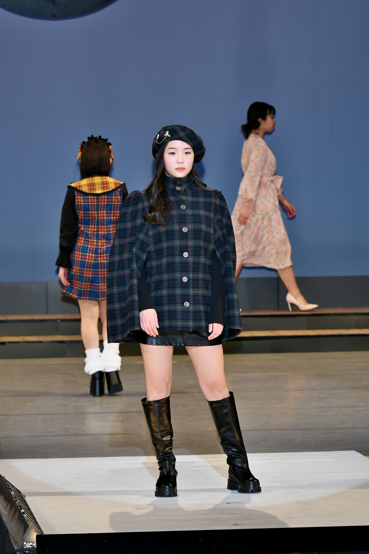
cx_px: 184
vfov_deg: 10.5
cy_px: 277
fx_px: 2998
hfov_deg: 7.0
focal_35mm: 195
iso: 800
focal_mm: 130
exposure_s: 1/250
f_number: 5.6
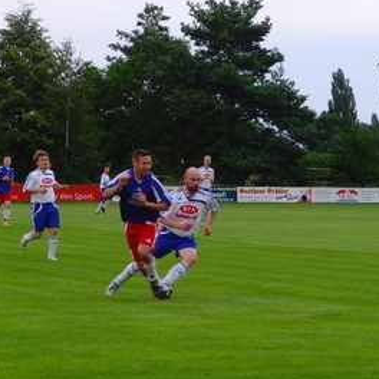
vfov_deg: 11.0
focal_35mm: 159
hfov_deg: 11.0
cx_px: 192
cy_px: 183
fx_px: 1970
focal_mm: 16
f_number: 4.4
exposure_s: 1/250
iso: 80
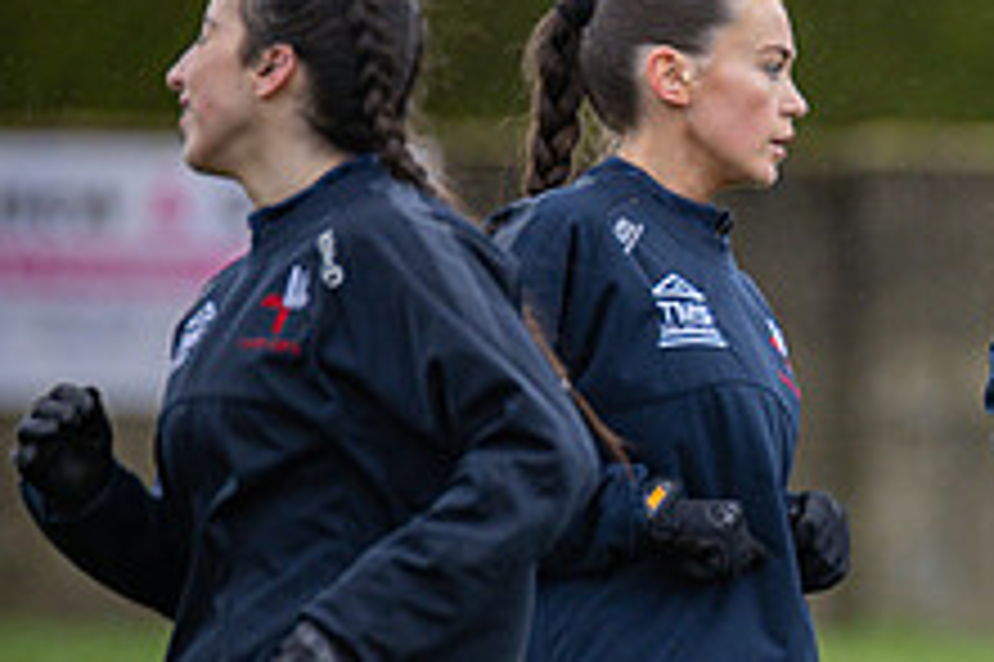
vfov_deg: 1.7
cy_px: 421
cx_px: 1300
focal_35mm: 788
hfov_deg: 2.6
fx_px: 21741
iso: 900
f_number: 2.8
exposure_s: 1/1000
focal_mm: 300
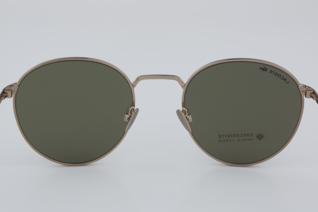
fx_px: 729
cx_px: 159
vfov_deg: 16.6
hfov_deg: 24.6
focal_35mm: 82
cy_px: 106
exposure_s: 1/4
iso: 100
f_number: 32
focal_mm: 55
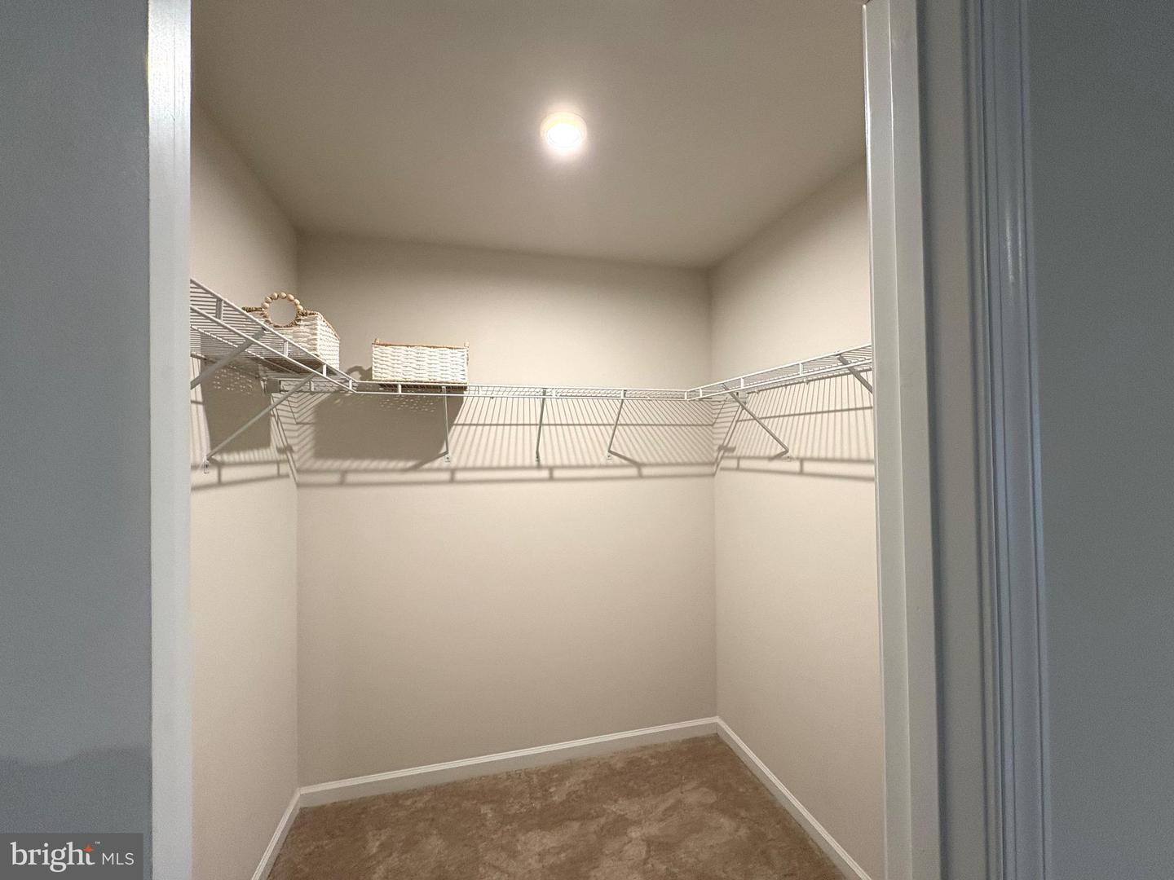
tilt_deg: +1.5
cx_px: 587
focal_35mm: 14
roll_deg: +2.1
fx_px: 475
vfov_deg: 85.7
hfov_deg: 102.1
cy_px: 440
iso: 200
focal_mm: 2.22
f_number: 2.2
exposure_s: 1/60
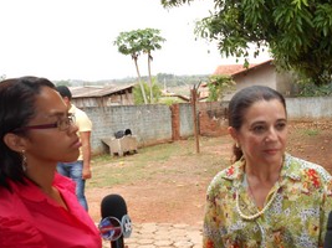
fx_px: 489
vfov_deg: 28.3
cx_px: 226
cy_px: 174
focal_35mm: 51
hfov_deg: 37.0
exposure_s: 1/30
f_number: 3.9
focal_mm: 6
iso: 125
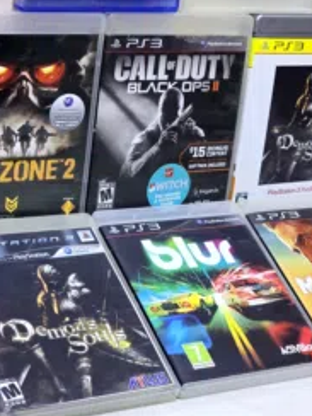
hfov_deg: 13.1
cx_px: 170
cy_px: 82
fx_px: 1358
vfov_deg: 17.3
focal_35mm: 113
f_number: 2.4
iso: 400
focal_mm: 7.9
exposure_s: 1/33.3
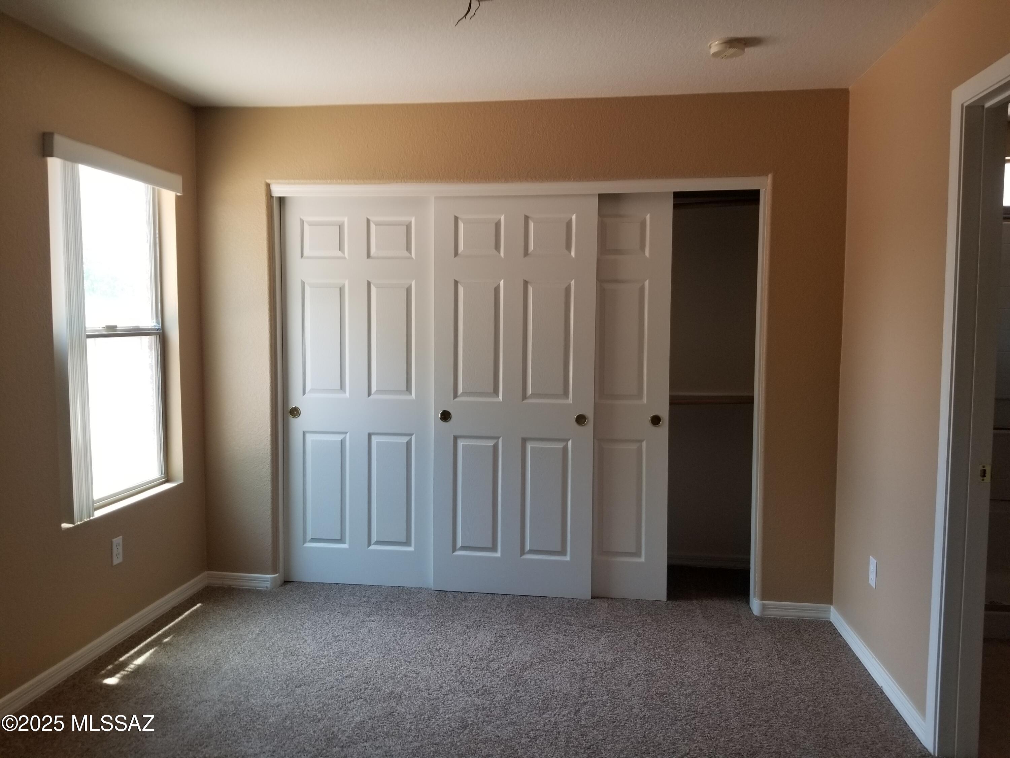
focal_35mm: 26
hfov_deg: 67.3
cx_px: 505
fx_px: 759
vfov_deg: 53.1
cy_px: 379
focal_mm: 4.25
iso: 64
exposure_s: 1/60
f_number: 1.7
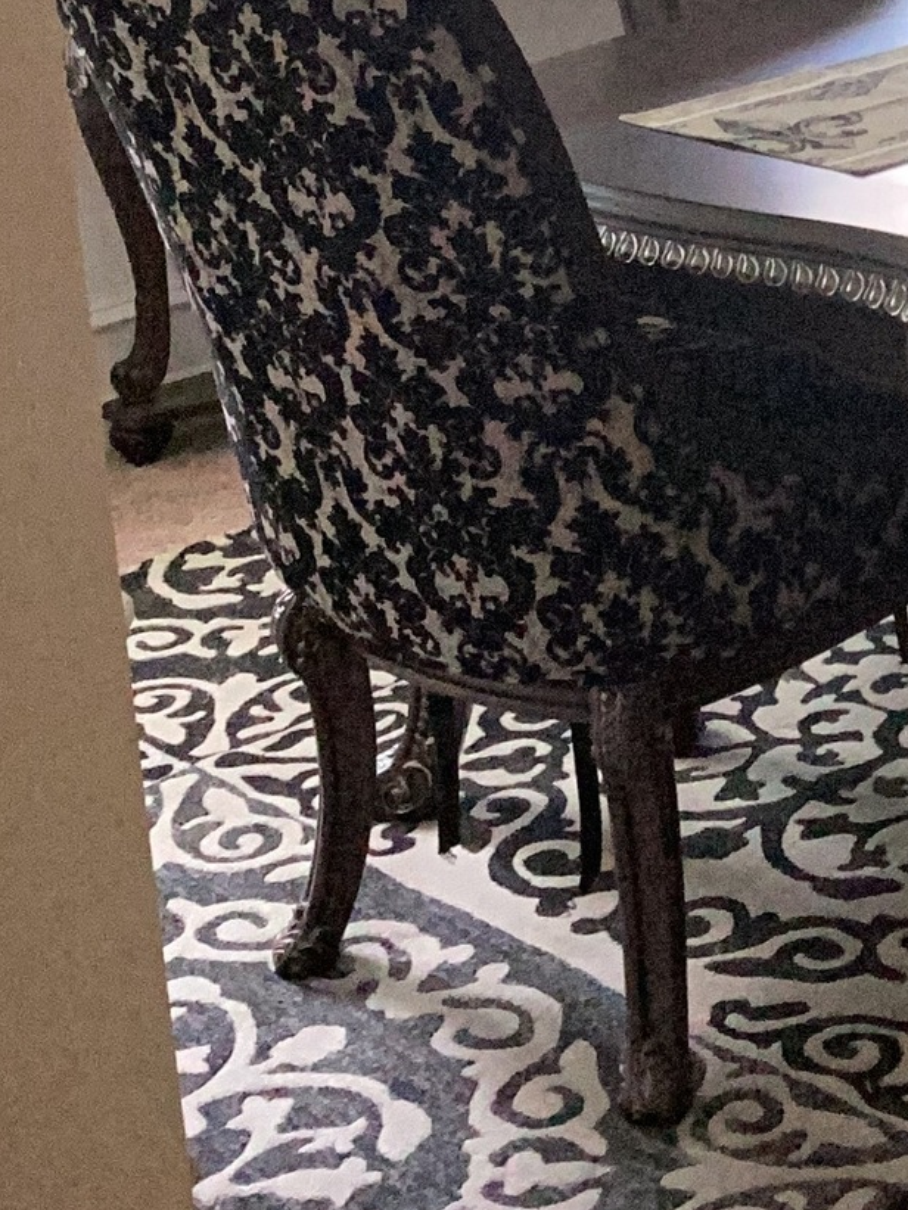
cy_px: -215
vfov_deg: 21.1
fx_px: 3042
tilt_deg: -9.9
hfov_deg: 16.1
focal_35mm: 87
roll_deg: +2.5
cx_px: 1176
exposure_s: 1/60
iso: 250
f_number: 2.4
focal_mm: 3.3
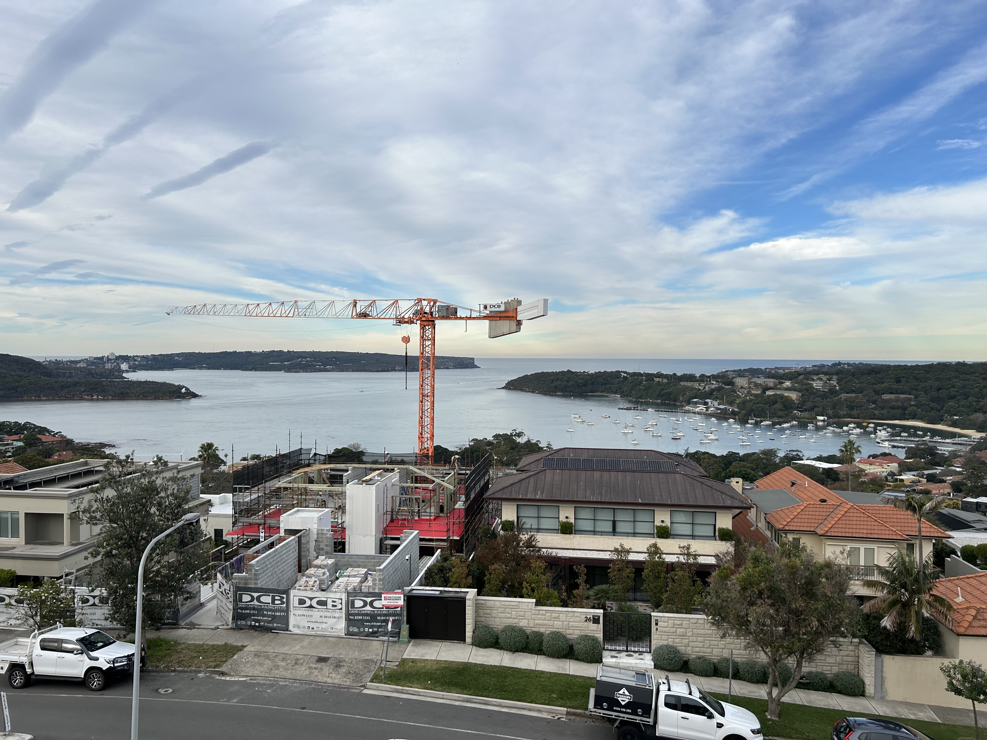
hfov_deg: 67.3
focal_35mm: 26
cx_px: 494
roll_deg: +0.2
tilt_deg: -1.7
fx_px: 741
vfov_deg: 53.1
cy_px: 370
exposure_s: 1/3077
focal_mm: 5.7
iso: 50
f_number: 1.5
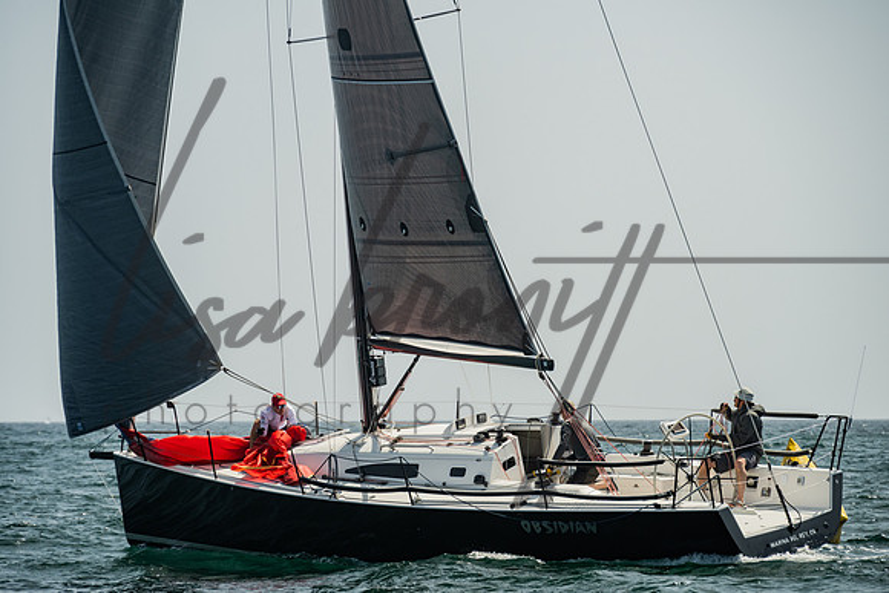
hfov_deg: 10.0
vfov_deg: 6.7
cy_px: 311
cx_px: 451
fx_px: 5092
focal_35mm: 206
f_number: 6.3
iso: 320
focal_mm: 180
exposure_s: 1/640
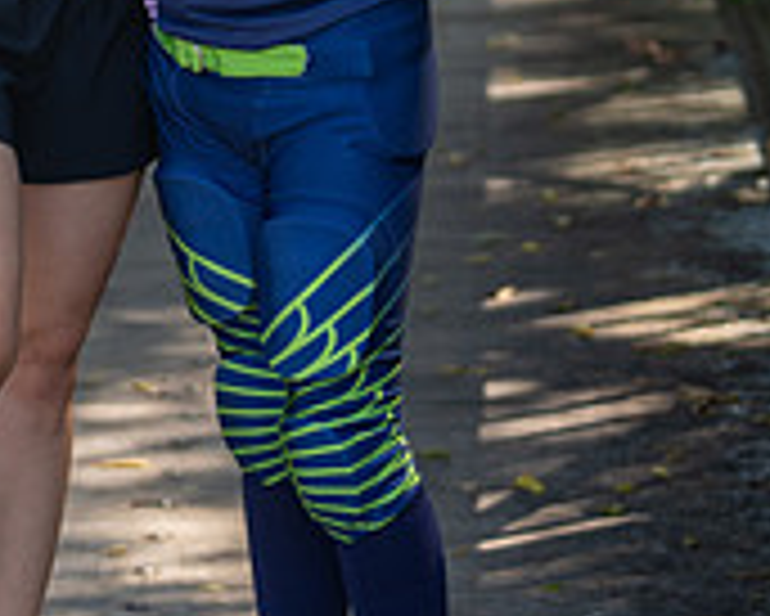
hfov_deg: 7.3
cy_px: -98
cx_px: 134
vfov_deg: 5.9
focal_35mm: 263
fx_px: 5997
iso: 100
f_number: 2.8
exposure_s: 1/400
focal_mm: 70
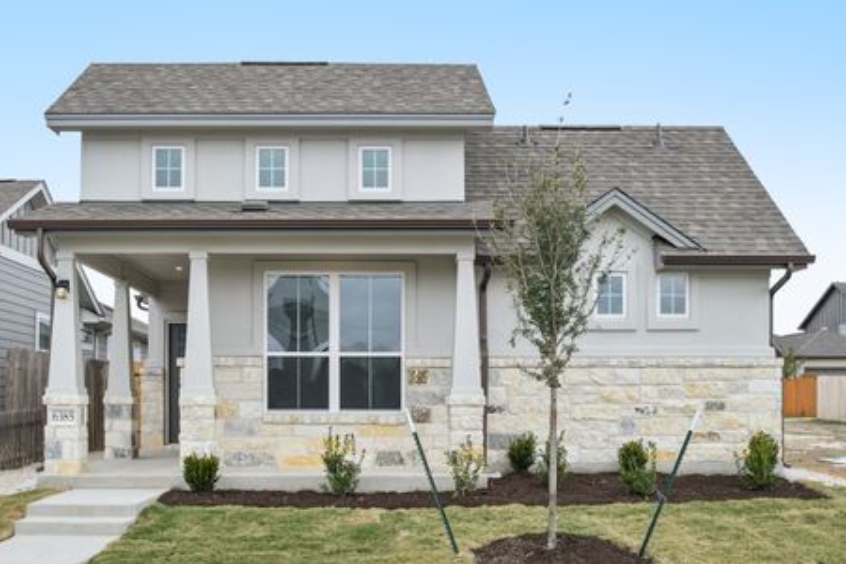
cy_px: 292
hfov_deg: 48.4
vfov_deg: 33.4
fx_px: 940
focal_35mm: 40
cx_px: 397
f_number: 8
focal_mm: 24
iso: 400
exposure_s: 1/400
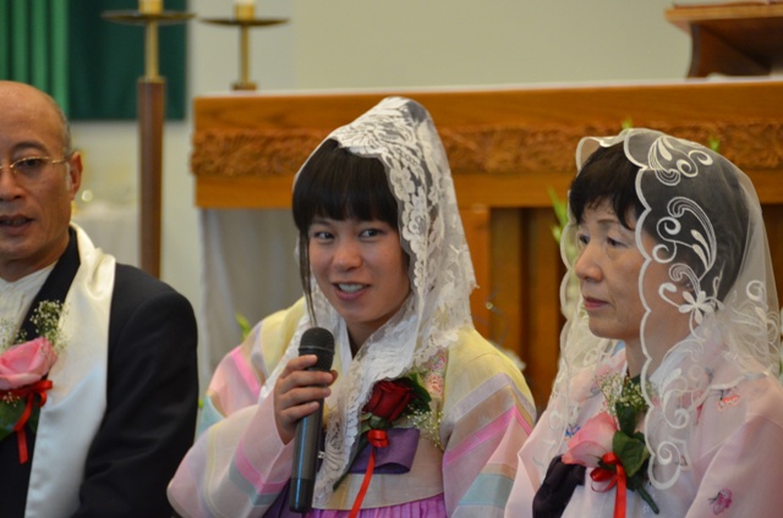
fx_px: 6512
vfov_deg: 4.6
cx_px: 392
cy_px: 259
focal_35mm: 300
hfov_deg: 6.9
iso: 1600
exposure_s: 1/40
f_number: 5.6
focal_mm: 200
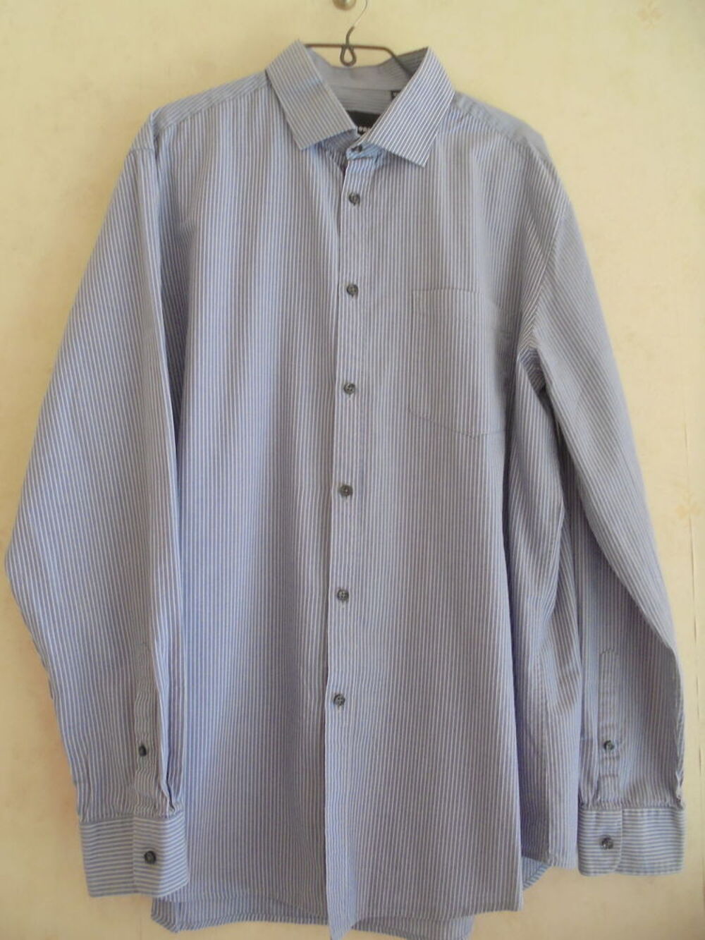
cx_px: 352
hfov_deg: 53.1
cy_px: 470
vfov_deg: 67.3
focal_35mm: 26
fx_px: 706
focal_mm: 4.6
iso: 250
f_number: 3.5
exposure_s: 1/30
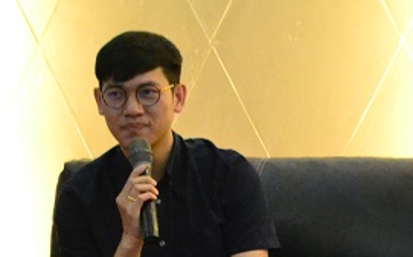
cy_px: 305
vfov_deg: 5.3
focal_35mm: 249
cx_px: 451
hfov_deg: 8.4
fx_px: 2795
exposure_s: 1/60
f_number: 5.6
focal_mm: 55
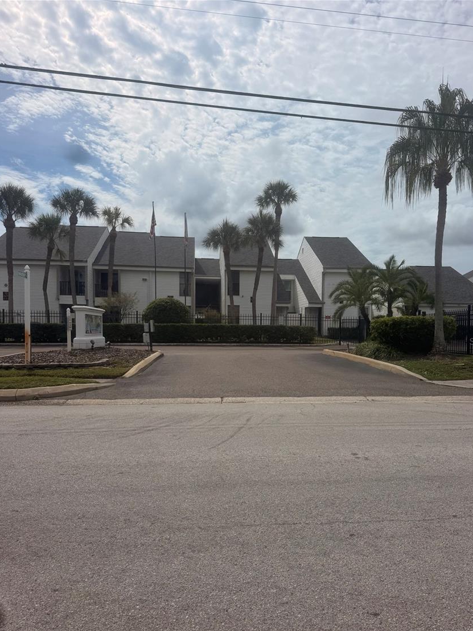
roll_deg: -1.4
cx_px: 254
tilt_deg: -0.3
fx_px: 474
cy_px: 341
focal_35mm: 26
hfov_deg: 53.0
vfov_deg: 67.2
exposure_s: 1/14286
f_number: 1.78
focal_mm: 6.76
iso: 80
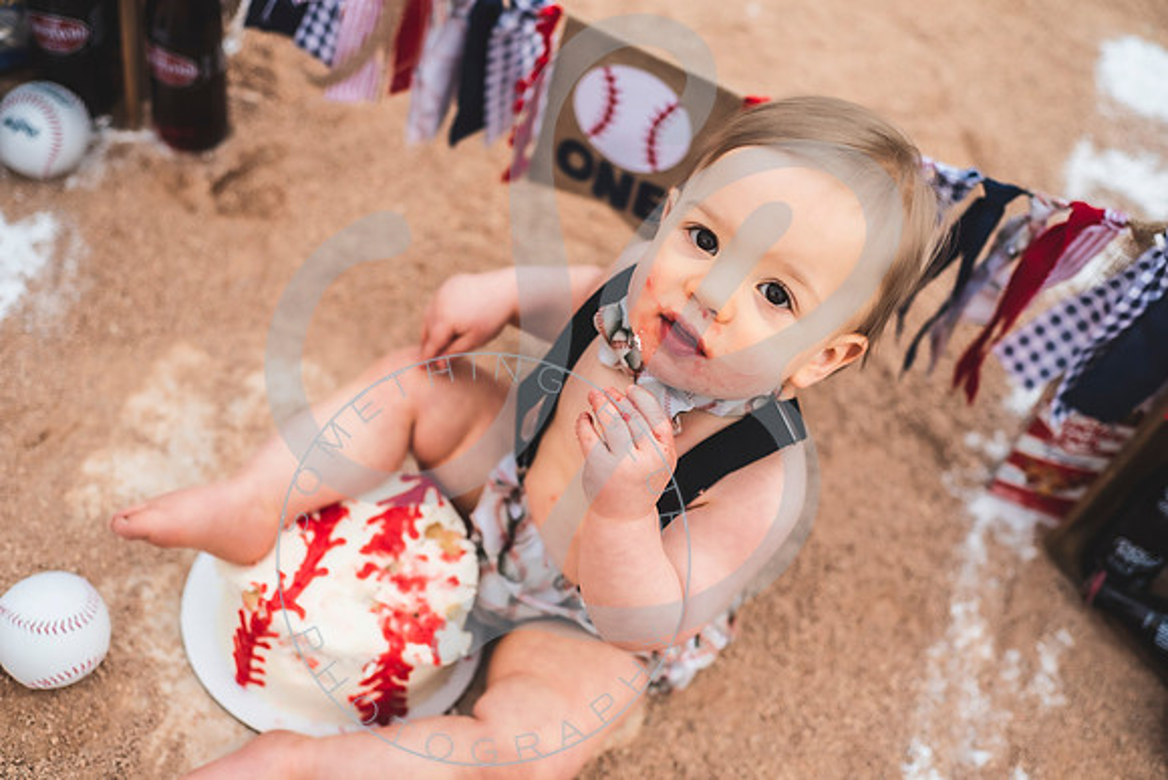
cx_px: 584
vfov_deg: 27.0
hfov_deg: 39.6
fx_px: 1623
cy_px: 390
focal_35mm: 50
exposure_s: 1/400
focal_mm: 50
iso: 100
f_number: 2.8
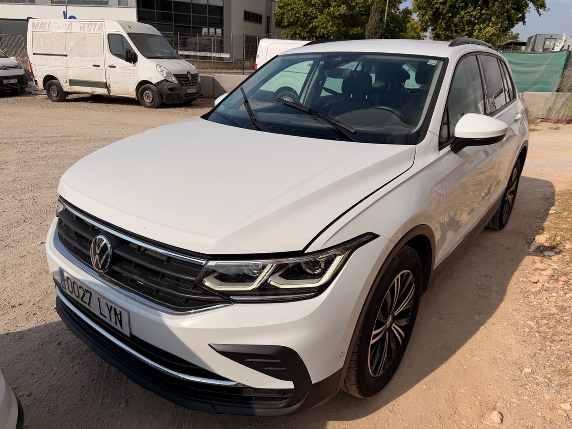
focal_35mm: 24
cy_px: 214
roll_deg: -2.4
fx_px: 397
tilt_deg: -20.1
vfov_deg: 56.8
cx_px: 286
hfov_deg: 71.6
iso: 80
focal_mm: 6.76
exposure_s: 1/10309
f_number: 1.78
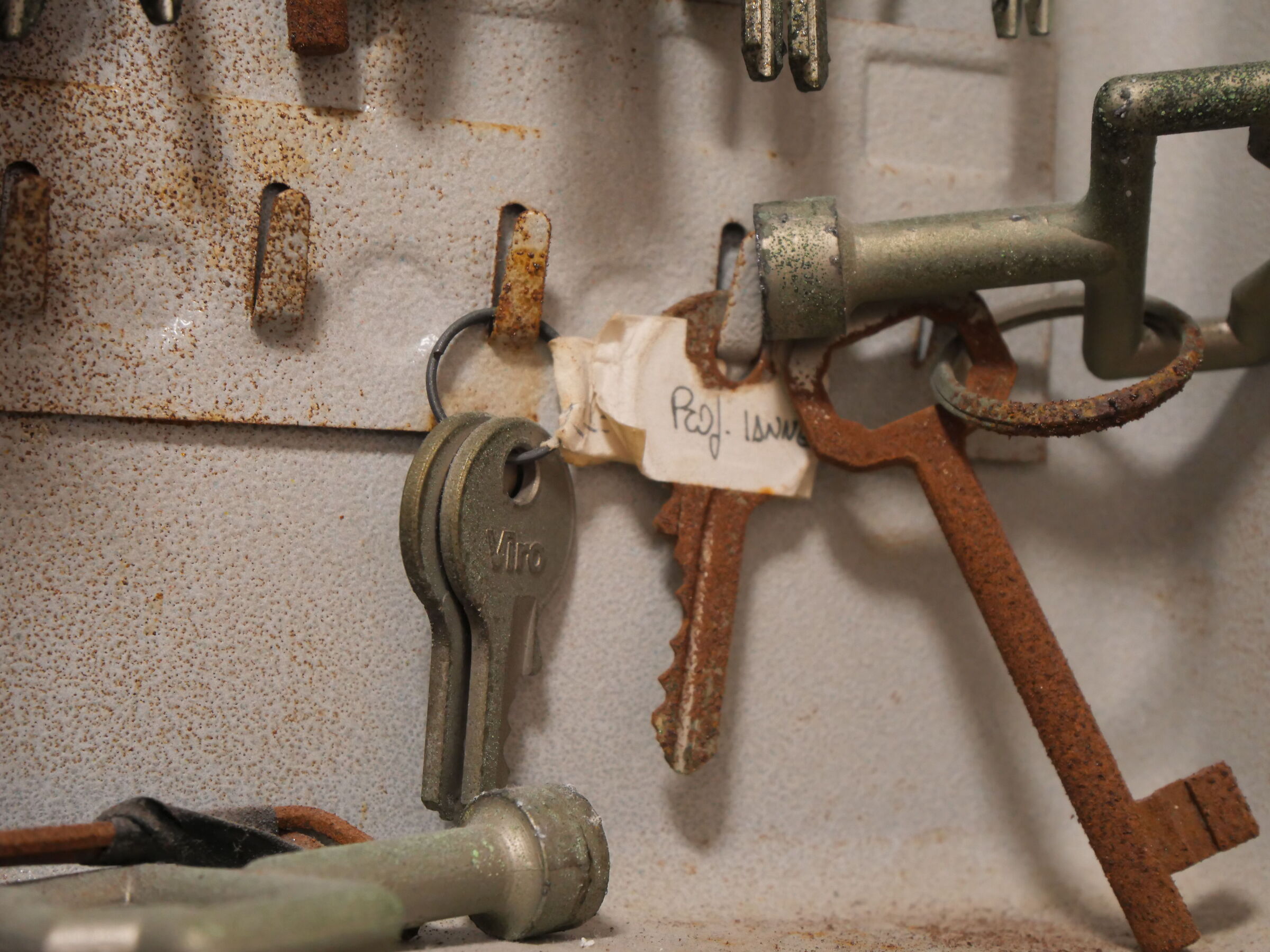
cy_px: 476
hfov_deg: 33.2
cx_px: 635
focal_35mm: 58
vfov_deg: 25.2
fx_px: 2128
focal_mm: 29
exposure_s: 1/60
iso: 1600
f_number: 5.5
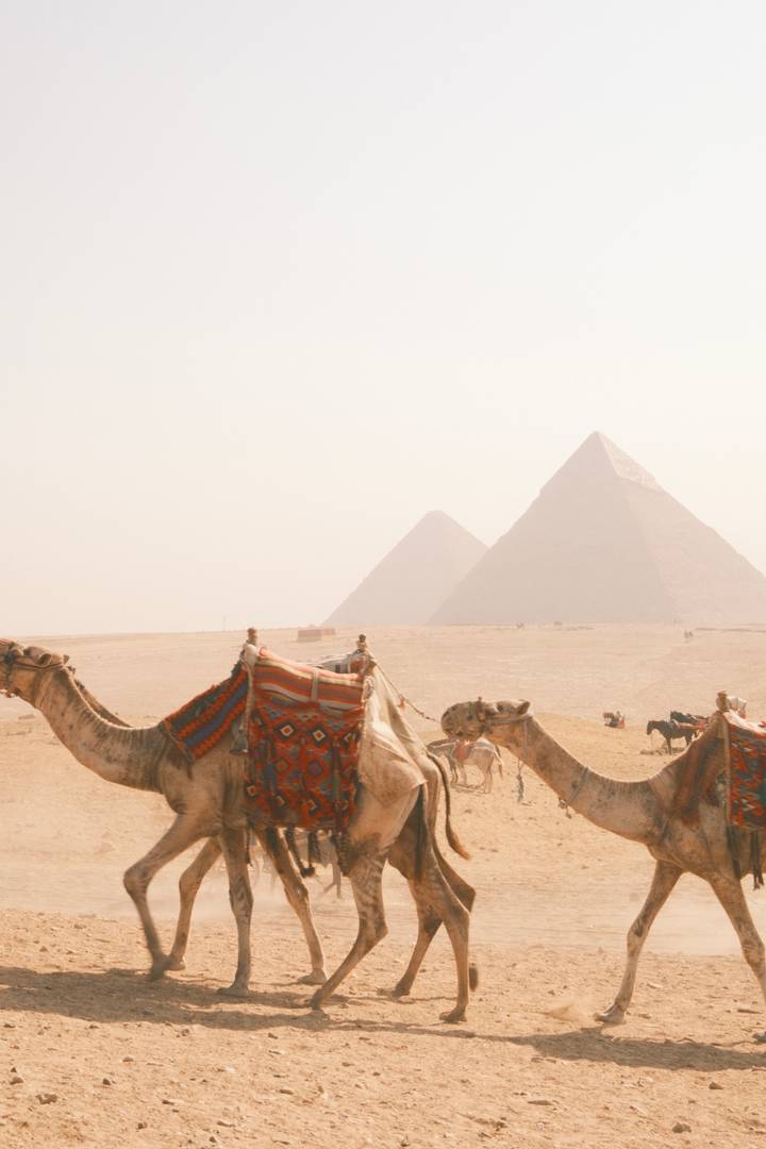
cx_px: 383
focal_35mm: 44
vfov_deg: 44.5
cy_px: 574
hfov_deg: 30.5
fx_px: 1404
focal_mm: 29.6
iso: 640
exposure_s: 1/125
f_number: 22
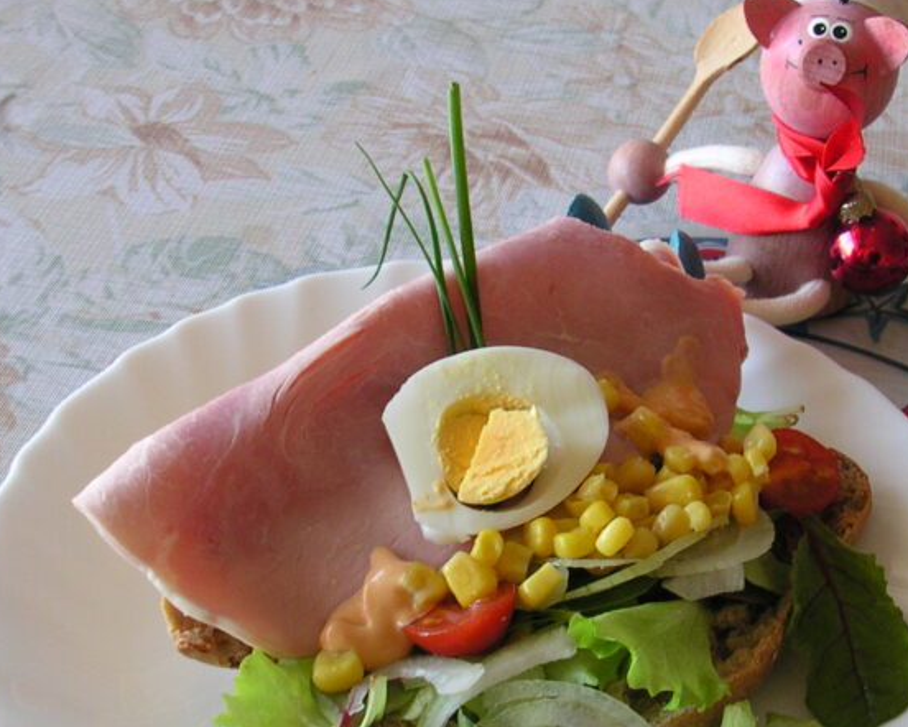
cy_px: 465
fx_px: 1801
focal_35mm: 67
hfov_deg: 28.2
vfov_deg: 22.8
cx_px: 587
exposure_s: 1/30.9
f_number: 2.7
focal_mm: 5.6
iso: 100
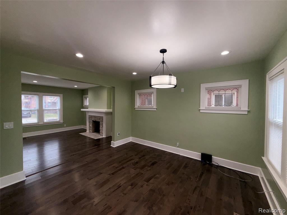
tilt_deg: -0.5
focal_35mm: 14
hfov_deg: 102.1
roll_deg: -0.2
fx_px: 116
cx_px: 144
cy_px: 108
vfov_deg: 85.7
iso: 40
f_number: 2.2
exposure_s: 1/122
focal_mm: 2.22
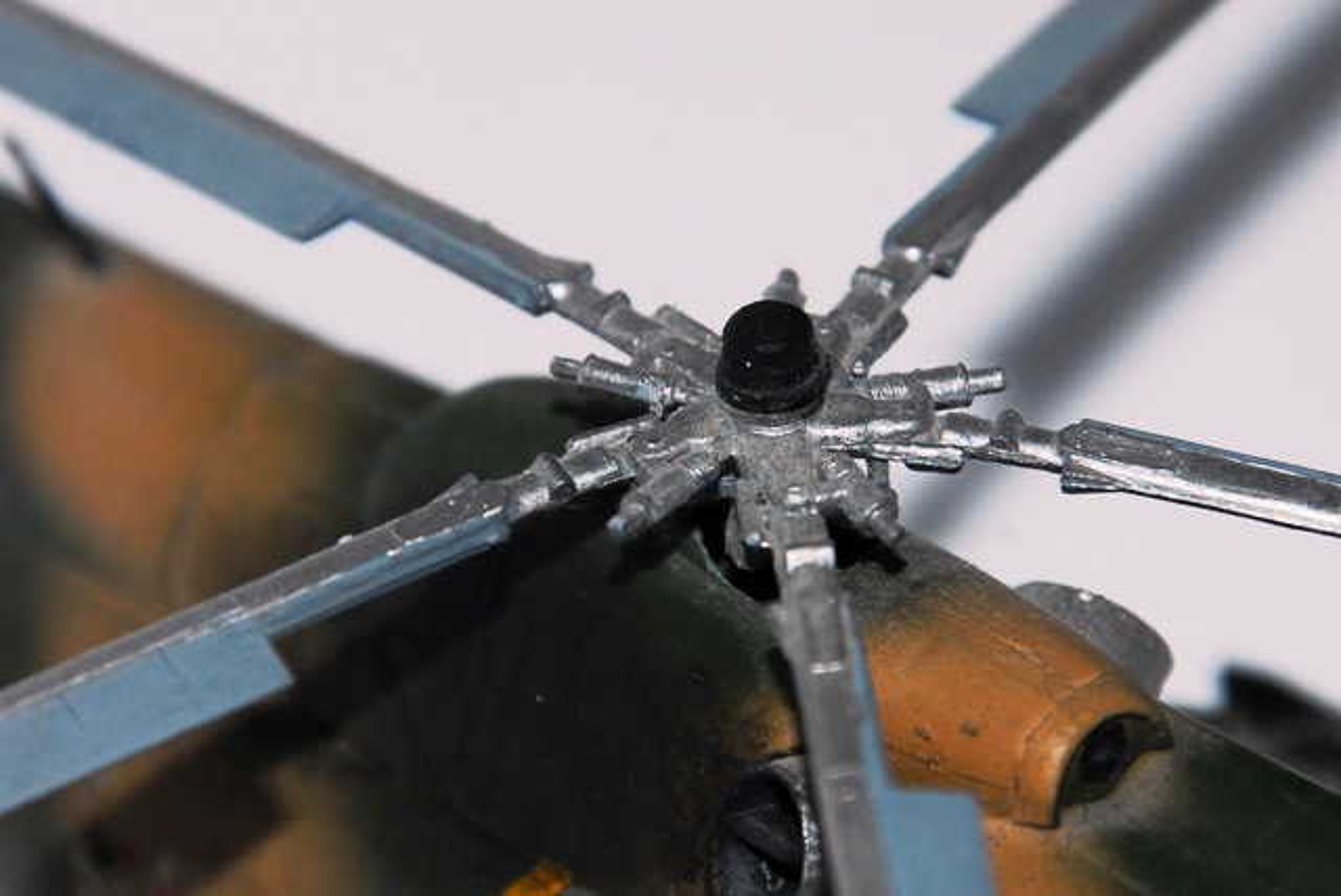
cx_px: 670
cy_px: 448
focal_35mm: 450
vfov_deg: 3.1
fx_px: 16777
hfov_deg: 4.6
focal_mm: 300
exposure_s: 1/30
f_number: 8
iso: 400
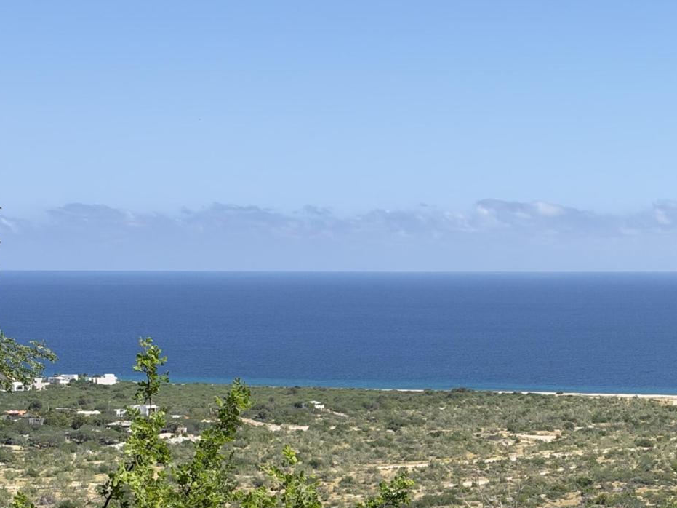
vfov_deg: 14.8
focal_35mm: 99
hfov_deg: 19.5
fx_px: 1936
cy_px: 408
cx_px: 600
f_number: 1.8
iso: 80
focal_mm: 6.93
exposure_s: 1/5319
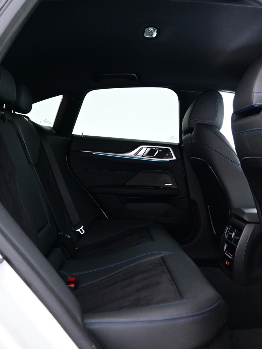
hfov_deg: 39.9
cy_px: 176
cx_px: 188
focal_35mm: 35
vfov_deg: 52.6
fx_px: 353
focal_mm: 16
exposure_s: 1/25
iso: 3200
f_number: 3.5
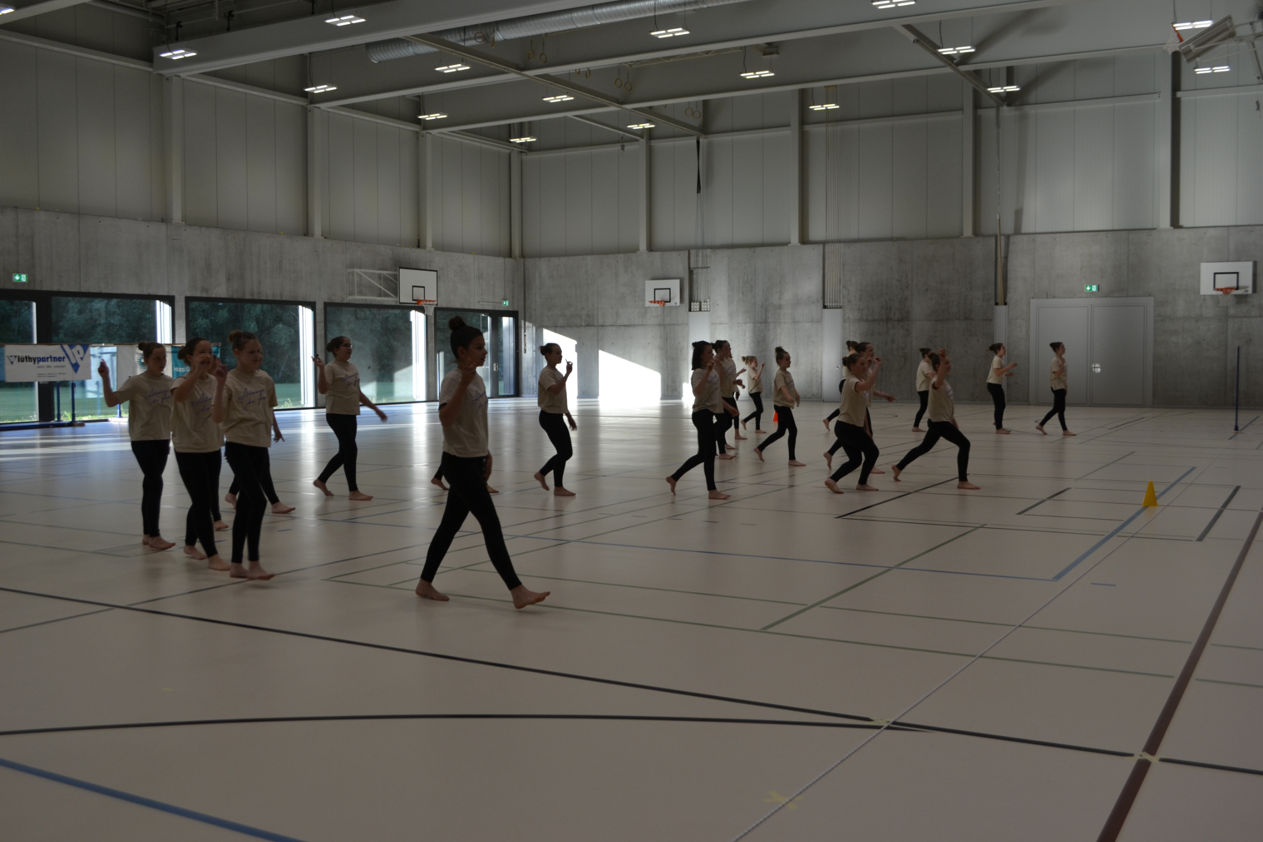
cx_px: 632
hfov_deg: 53.1
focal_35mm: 36
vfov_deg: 36.9
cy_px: 421
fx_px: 1263
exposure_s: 1/125
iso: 220
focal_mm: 24
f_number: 5.6
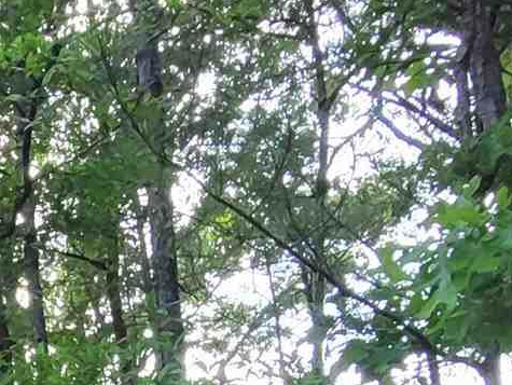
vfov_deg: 16.1
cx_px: -191
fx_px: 1243
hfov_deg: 20.8
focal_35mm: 84
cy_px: 585
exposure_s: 1/154
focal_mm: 1.74
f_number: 2.2
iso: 40
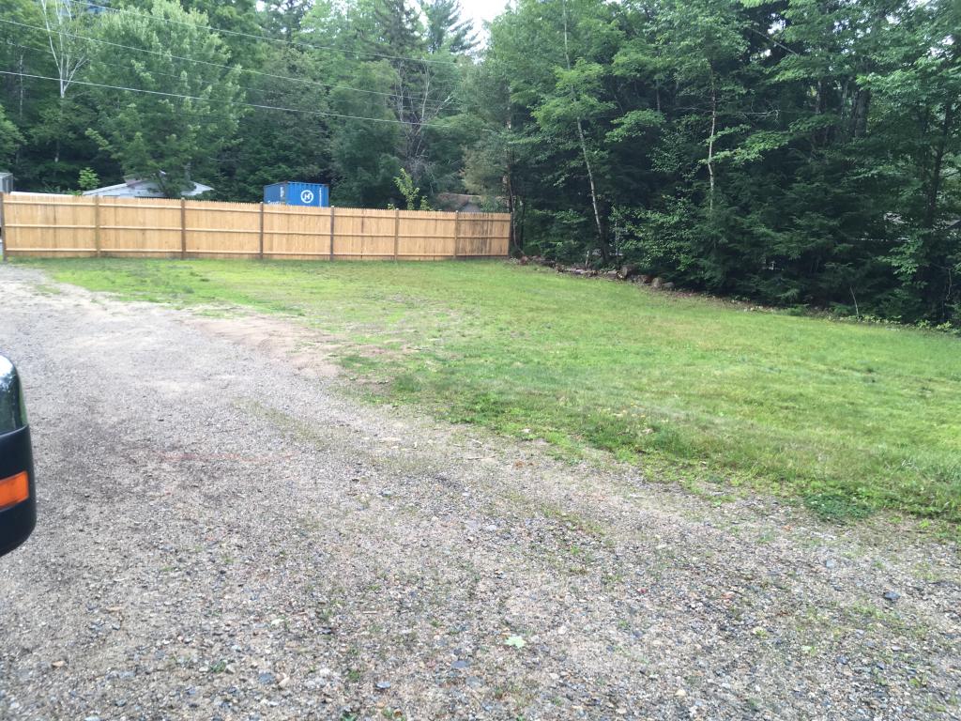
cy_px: 360
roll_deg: -3.5
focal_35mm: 29
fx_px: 805
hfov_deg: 61.7
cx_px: 480
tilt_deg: -14.9
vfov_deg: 48.2
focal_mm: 4.15
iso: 32
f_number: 2.2
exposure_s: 1/120
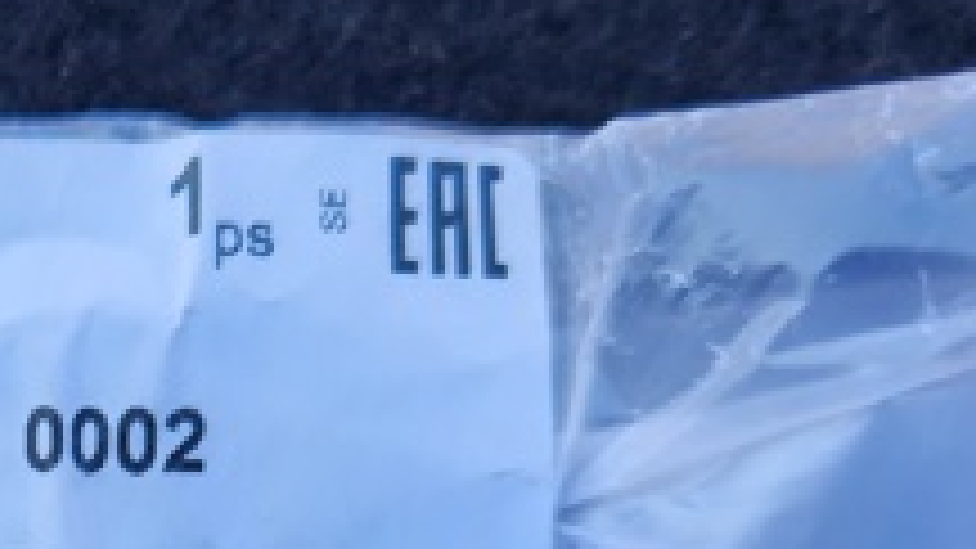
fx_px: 1915
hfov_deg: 26.2
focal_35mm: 74
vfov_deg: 15.6
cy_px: 698
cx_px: -121
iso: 20
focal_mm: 5.4
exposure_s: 1/239
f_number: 1.8
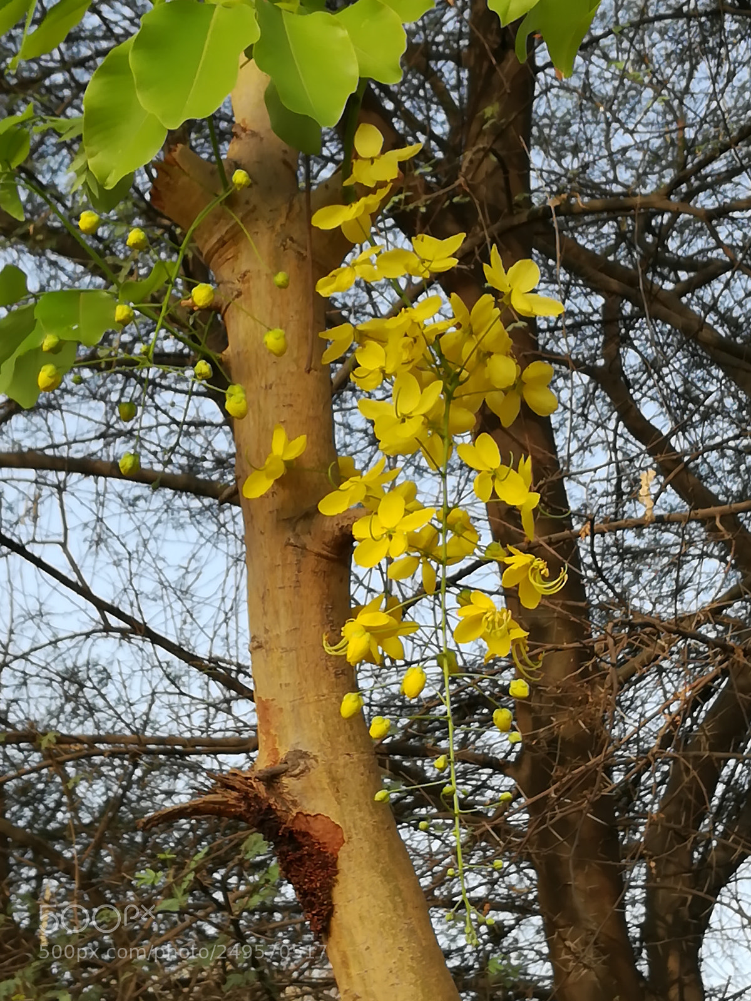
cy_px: 500
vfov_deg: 67.3
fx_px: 752
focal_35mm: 26
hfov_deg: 53.1
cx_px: 376
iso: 50
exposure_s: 1/338
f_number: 2.2
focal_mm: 3.83
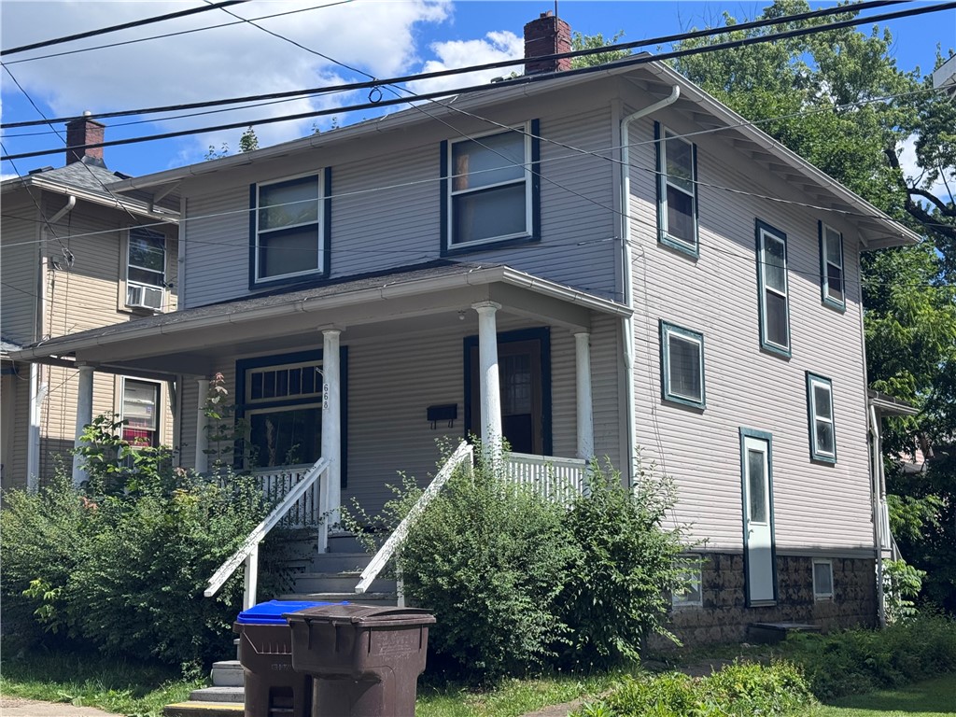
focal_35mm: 48
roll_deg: +0.4
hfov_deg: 39.7
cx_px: 478
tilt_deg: +9.3
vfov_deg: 30.3
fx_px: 1326
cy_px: 358
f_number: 1.78
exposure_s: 1/3610
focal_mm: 6.76
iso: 64
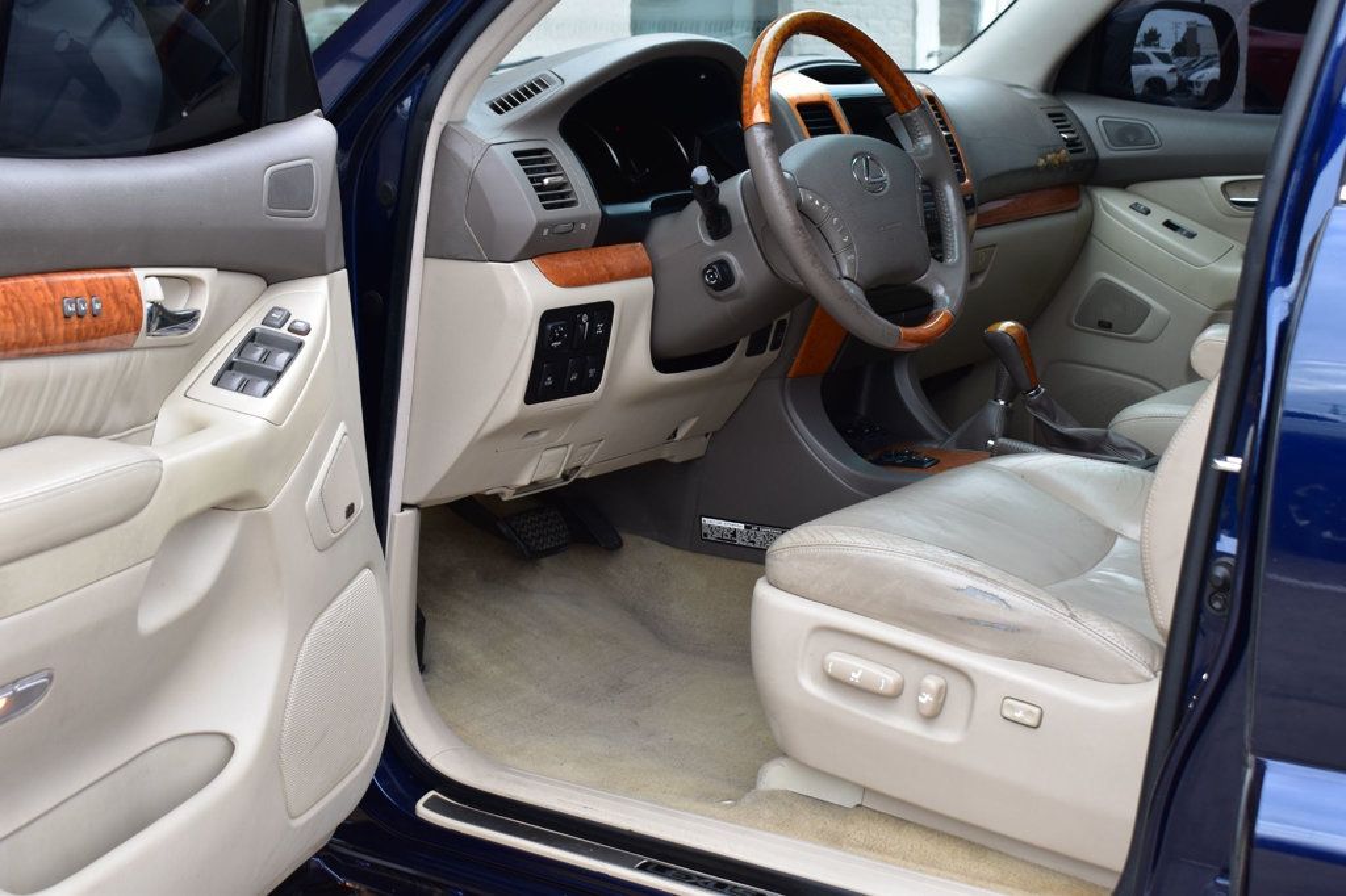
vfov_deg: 23.8
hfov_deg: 35.1
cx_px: 673
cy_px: 448
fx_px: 2130
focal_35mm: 57
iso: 400
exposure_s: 1/100
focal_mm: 38
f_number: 9
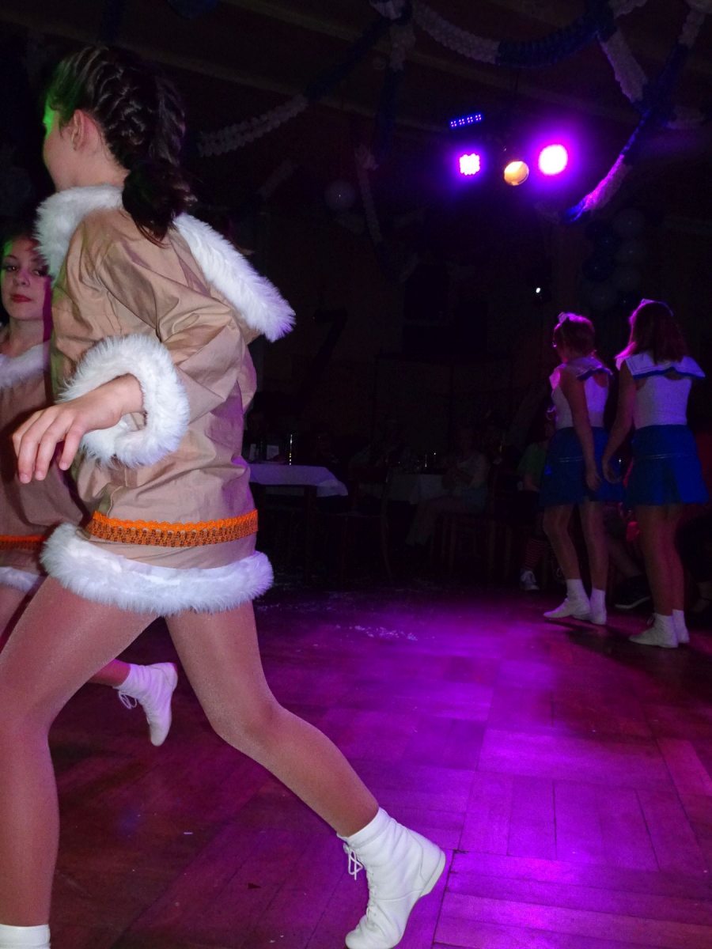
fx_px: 878
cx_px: 356
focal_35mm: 32
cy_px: 474
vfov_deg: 56.8
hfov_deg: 44.2
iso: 800
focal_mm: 5.43
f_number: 4
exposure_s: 1/400
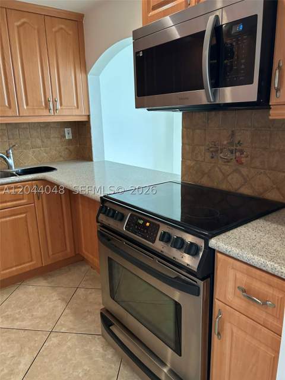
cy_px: 190
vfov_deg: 67.3
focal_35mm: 26
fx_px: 285
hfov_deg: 53.1
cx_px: 142
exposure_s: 1/60
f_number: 1.5
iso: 250
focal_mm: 5.7
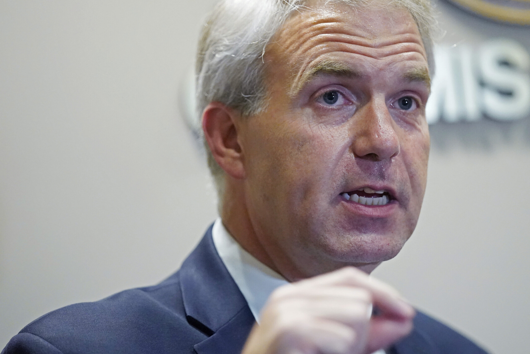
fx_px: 2120
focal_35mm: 144
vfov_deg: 9.5
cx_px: 303
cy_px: 160
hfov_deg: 14.2
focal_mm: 120
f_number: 2.8
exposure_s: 1/400
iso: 10000
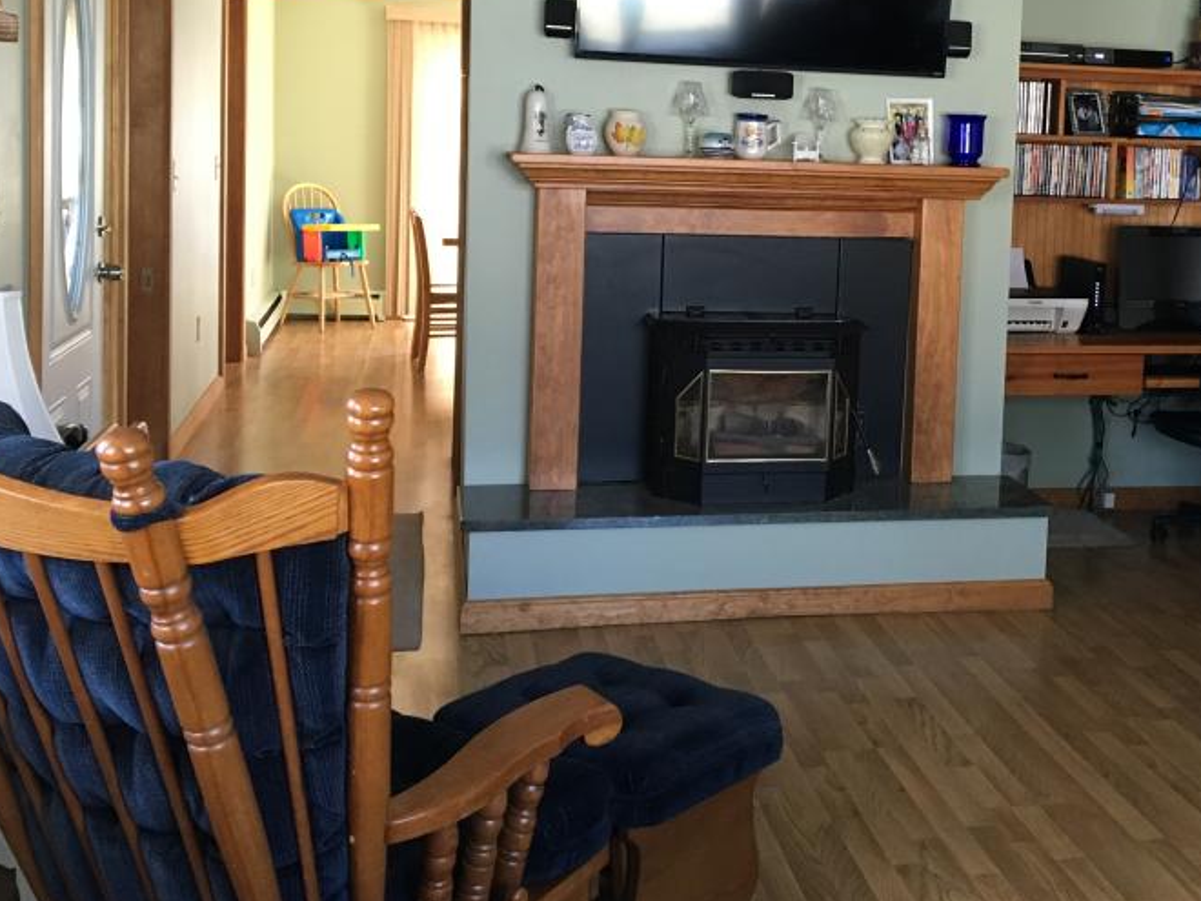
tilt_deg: -5.0
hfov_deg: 41.2
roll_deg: -1.9
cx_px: 850
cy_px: 268
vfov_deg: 31.8
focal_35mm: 45
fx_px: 1561
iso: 125
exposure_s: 1/30
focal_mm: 4.15
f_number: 2.2
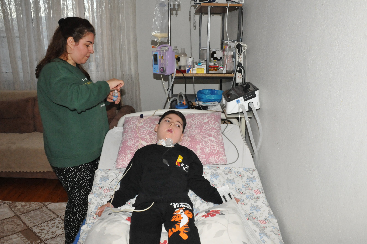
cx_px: 184
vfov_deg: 47.8
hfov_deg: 67.4
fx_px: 275
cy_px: 122
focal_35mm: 27
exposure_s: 1/250
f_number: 8
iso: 1600
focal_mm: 18
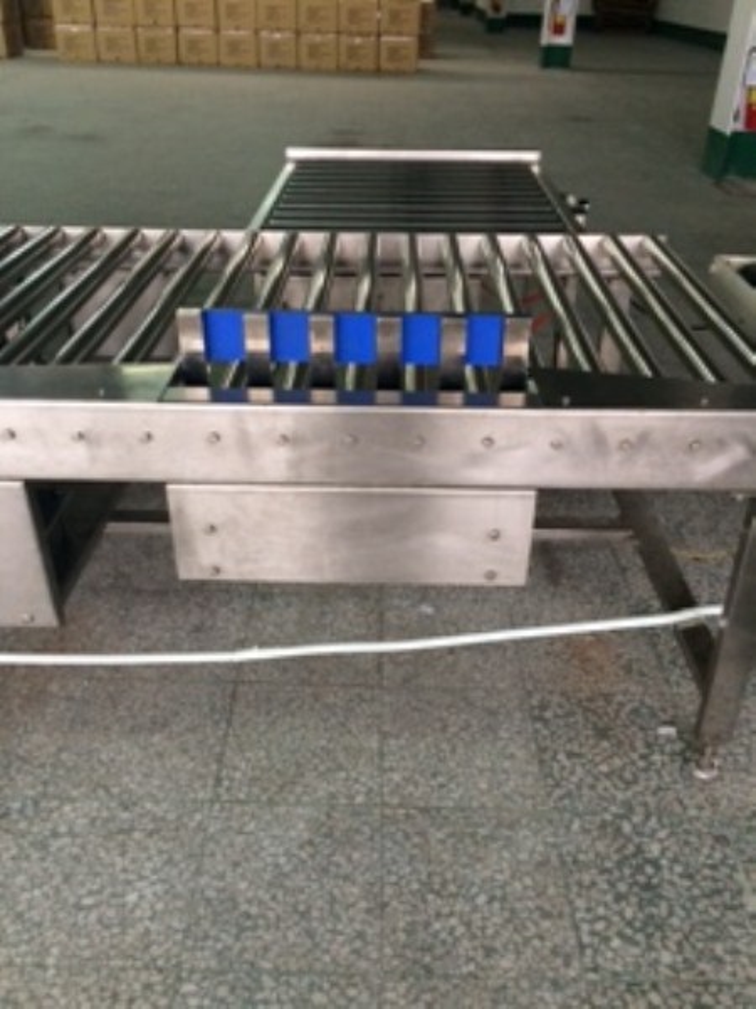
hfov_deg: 48.2
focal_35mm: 29
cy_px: 504
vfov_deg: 61.7
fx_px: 844
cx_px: 378
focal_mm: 4.15
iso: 100
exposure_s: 1/30
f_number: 2.2
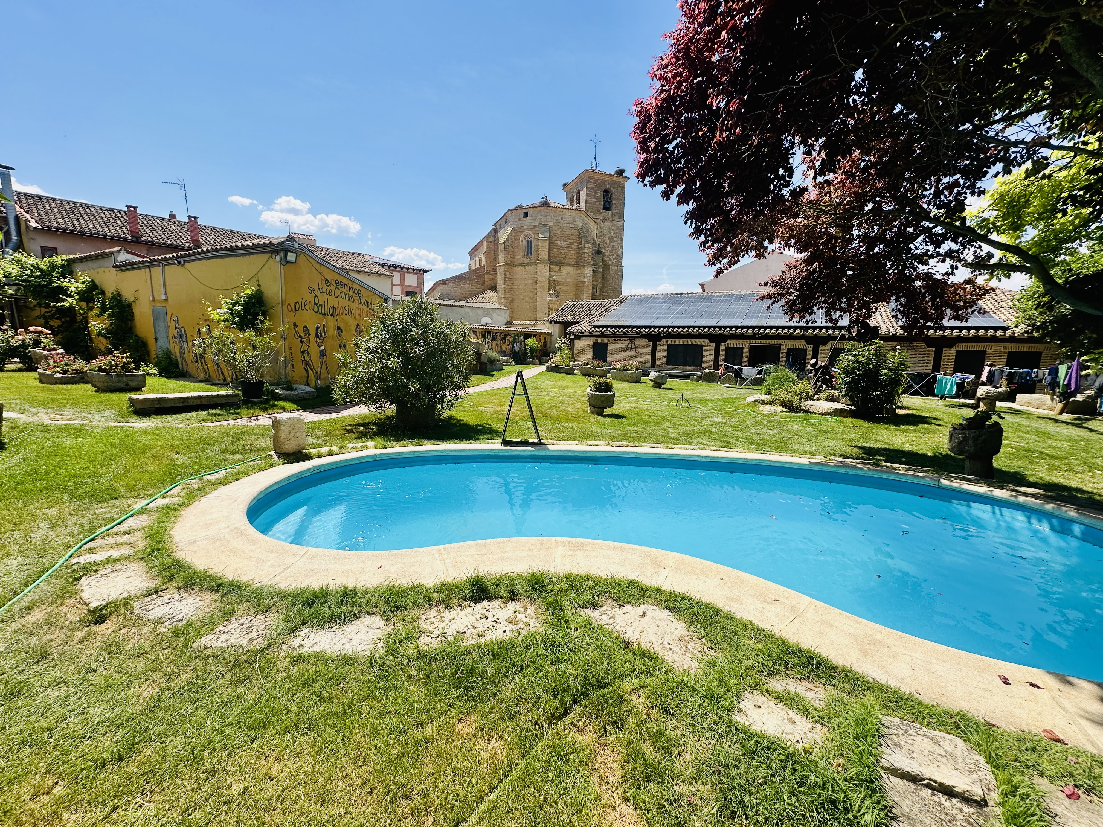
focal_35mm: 14
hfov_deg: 102.1
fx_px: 446
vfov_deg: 85.7
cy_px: 414
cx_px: 552
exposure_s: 1/2092
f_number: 2.2
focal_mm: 2.22
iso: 40
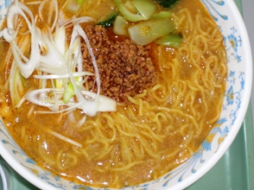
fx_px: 425
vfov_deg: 25.1
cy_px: 75
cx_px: 102
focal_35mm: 58
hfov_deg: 33.2
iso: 100
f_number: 3.1
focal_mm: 6.3
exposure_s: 1/60
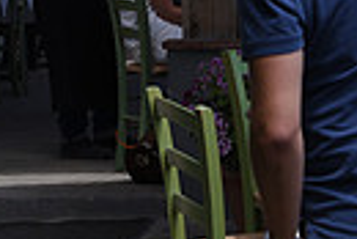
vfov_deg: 6.1
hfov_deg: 9.2
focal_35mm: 223
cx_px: 297
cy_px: -155
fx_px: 2214
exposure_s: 1/250
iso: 90
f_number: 6.3
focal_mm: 50
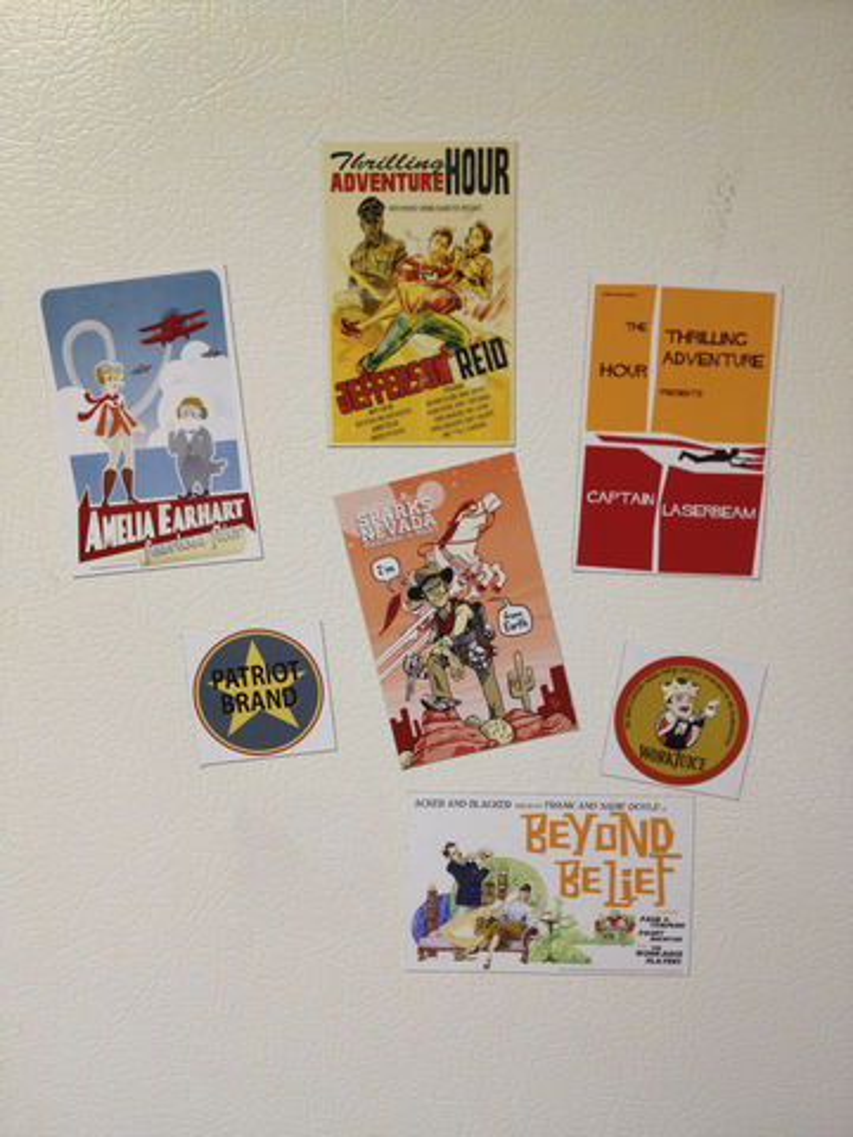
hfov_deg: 40.7
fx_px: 1150
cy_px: 568
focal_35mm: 35
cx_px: 426
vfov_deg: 52.6
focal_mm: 4.28
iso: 64
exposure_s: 1/20
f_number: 2.4
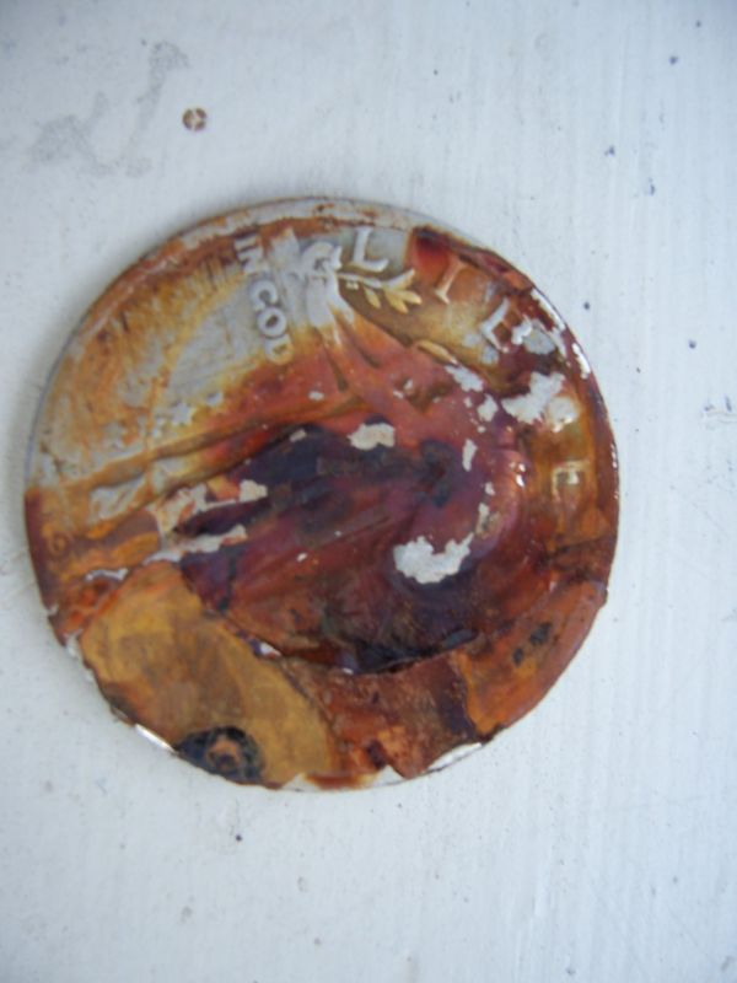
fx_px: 1022
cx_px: 368
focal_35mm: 36
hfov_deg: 39.7
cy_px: 492
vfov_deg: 51.4
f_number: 3
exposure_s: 1/60
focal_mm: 6
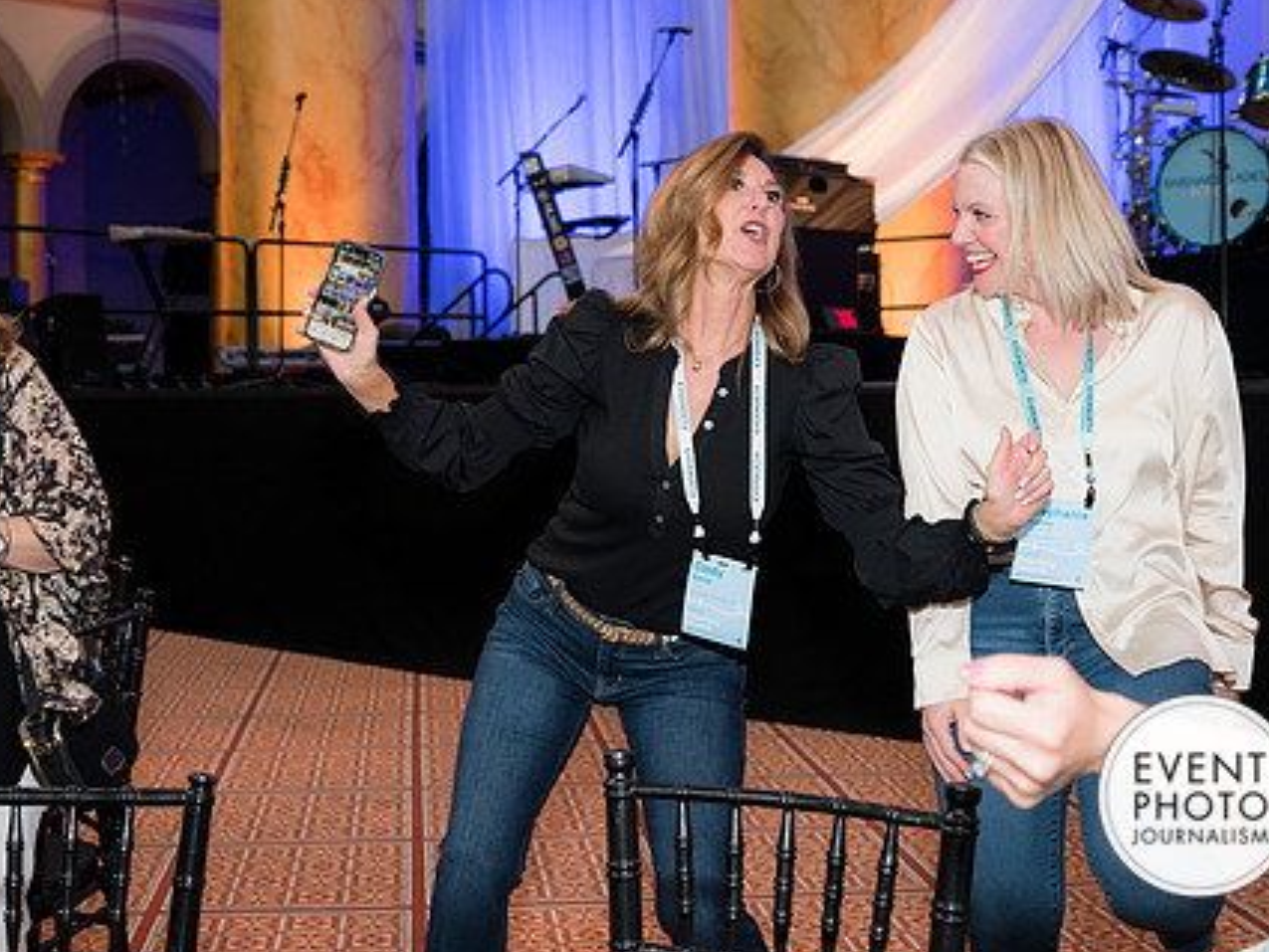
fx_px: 1760
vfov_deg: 30.3
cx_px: 534
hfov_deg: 39.5
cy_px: 418
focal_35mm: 48
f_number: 4
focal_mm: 35
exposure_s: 1/100
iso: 800
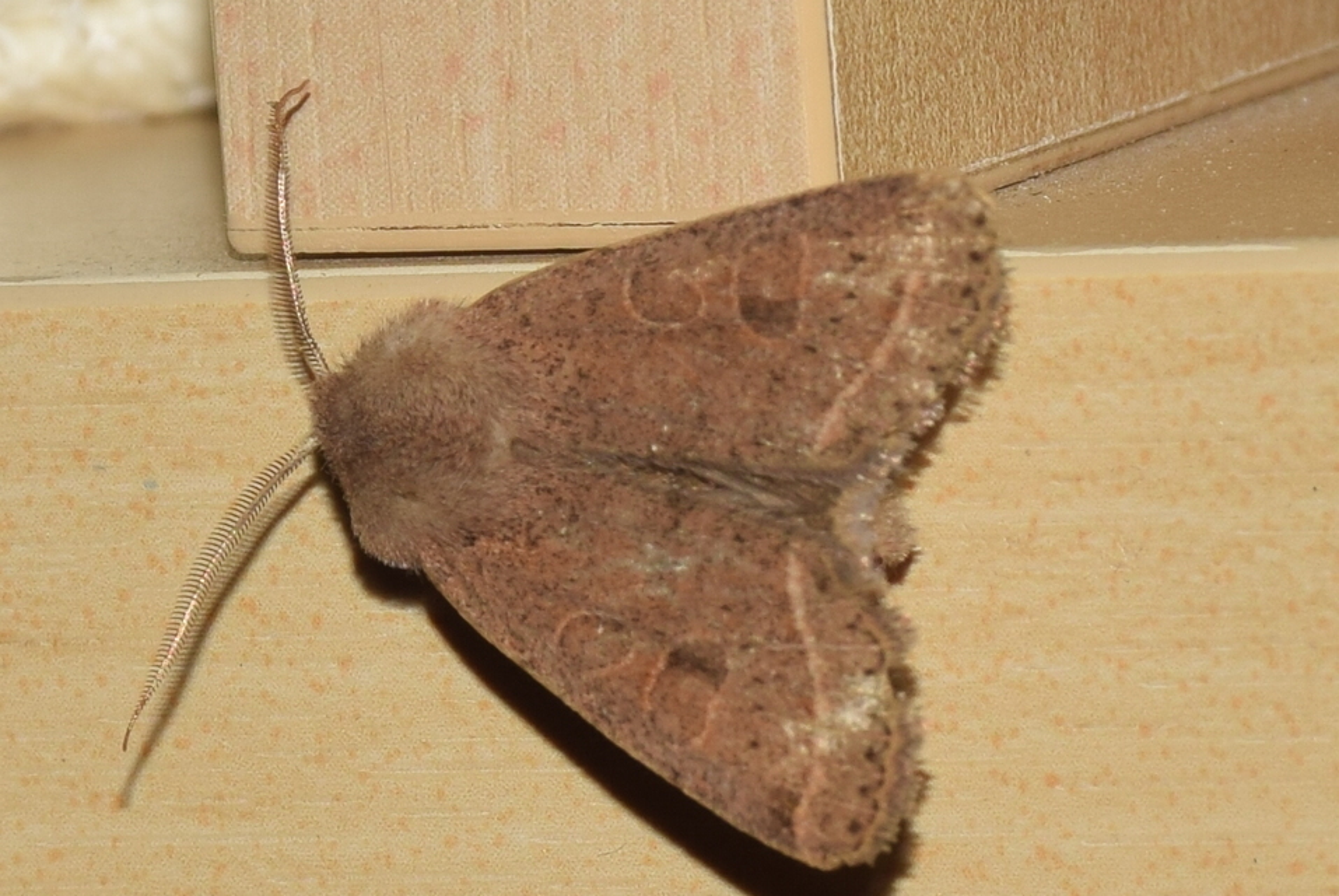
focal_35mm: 183
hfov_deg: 11.2
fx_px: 6813
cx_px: 670
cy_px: 448
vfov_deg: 7.5
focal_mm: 122
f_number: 13
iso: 100
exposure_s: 1/160
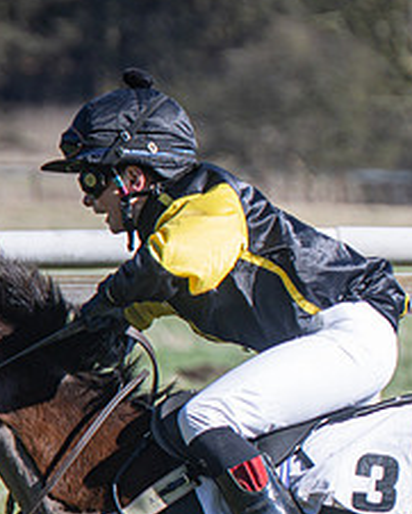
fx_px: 11028
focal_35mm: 724
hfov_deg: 2.1
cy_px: 399
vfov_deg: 2.7
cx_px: 467
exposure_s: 1/1000
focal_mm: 145
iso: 125
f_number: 4
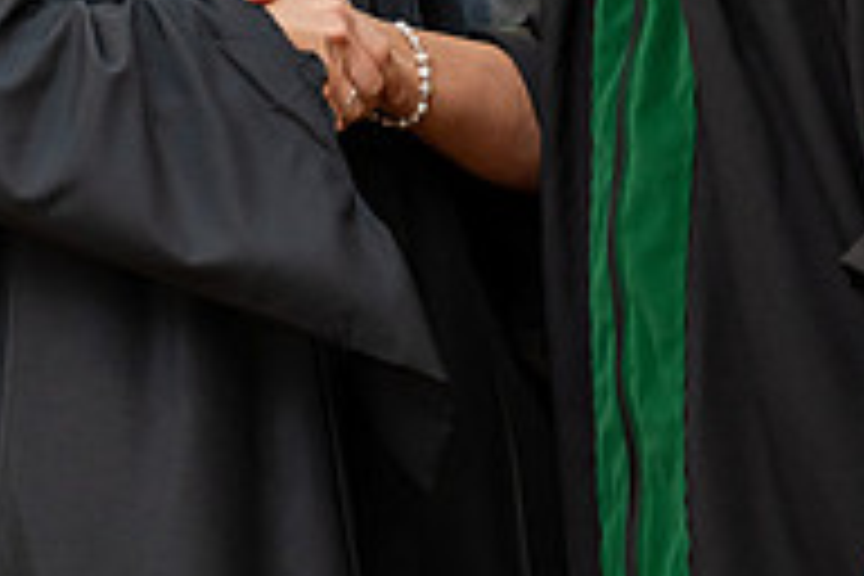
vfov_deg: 3.5
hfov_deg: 5.2
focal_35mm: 393
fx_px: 9431
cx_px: 284
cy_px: -209
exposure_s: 1/200
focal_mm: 130
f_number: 3.5
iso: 1600
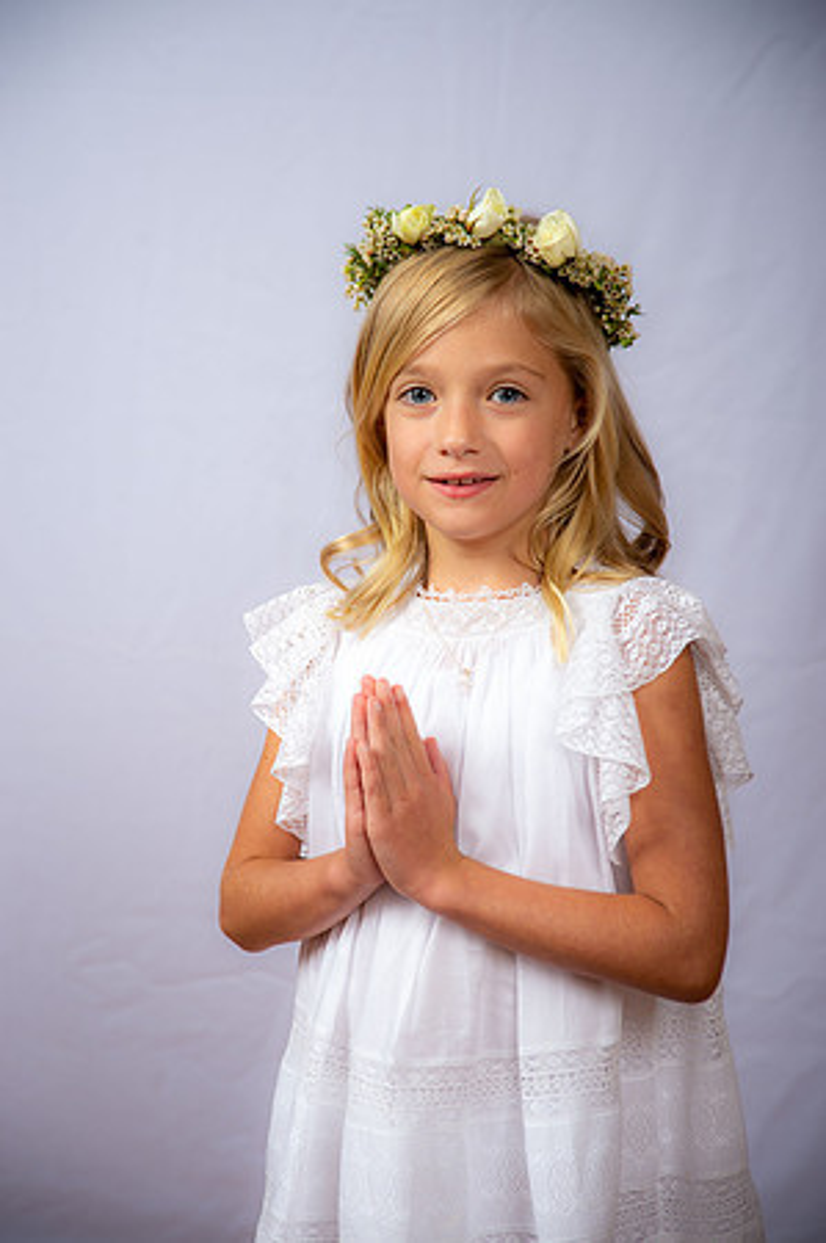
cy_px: 622
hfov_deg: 16.0
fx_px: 2932
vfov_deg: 23.9
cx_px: 413
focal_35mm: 85
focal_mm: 85
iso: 250
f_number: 6.3
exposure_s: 1/160
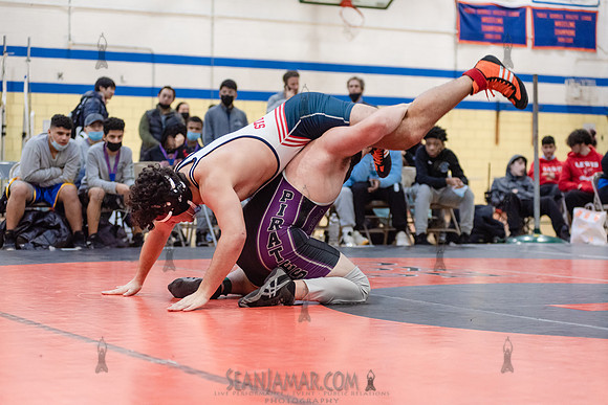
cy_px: 202
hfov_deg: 25.4
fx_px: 1351
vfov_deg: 17.1
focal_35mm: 80
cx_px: 304
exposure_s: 1/400
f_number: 3.5
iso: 4000
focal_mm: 80
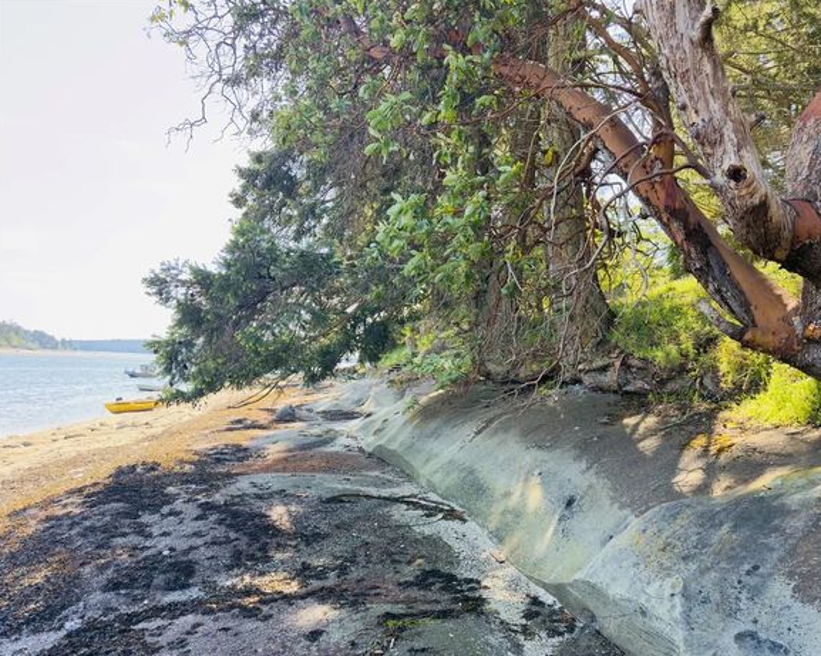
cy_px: 339
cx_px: 447
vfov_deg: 54.9
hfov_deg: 65.9
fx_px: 631
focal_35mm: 26
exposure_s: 1/528
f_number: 1.78
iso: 80
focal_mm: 6.76
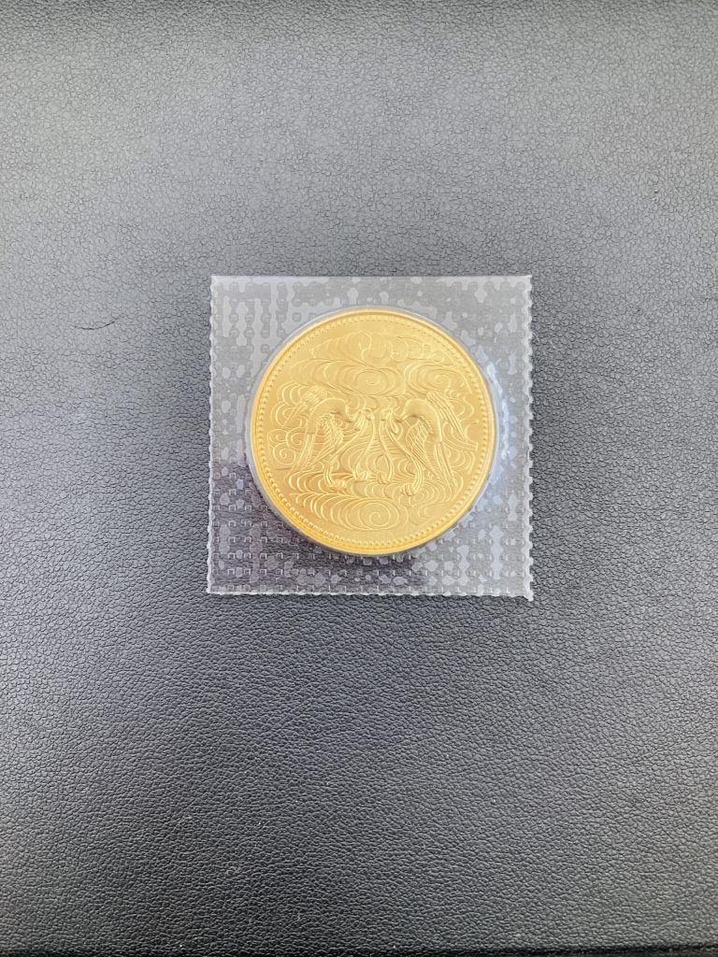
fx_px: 774
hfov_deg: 49.7
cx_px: 359
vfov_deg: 63.4
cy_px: 478
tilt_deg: -87.4
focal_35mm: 28
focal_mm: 3.99
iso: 80
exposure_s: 1/75
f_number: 1.8
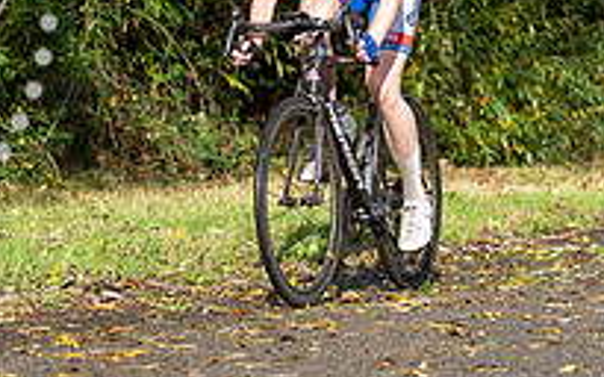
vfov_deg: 5.8
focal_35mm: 226
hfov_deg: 9.3
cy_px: -19
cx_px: 341
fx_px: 3719
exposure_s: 1/1600
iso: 200
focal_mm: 70
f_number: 3.2
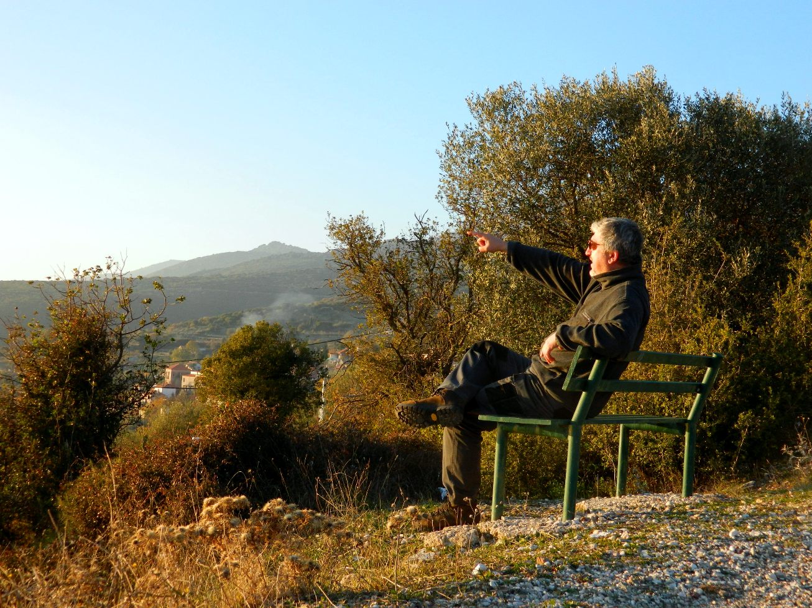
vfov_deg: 25.7
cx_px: 406
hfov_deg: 33.8
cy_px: 304
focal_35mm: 57
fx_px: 1337
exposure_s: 1/400
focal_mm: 10.2
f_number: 3.8
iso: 180
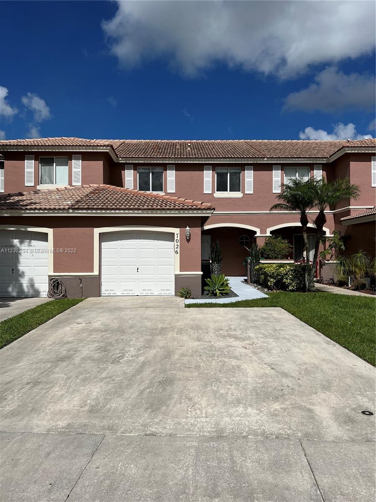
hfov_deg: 53.1
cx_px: 188
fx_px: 377
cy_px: 251
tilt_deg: +1.3
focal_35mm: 26
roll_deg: +0.7
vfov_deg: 67.3
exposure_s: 1/12658
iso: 50
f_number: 1.5
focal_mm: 5.7
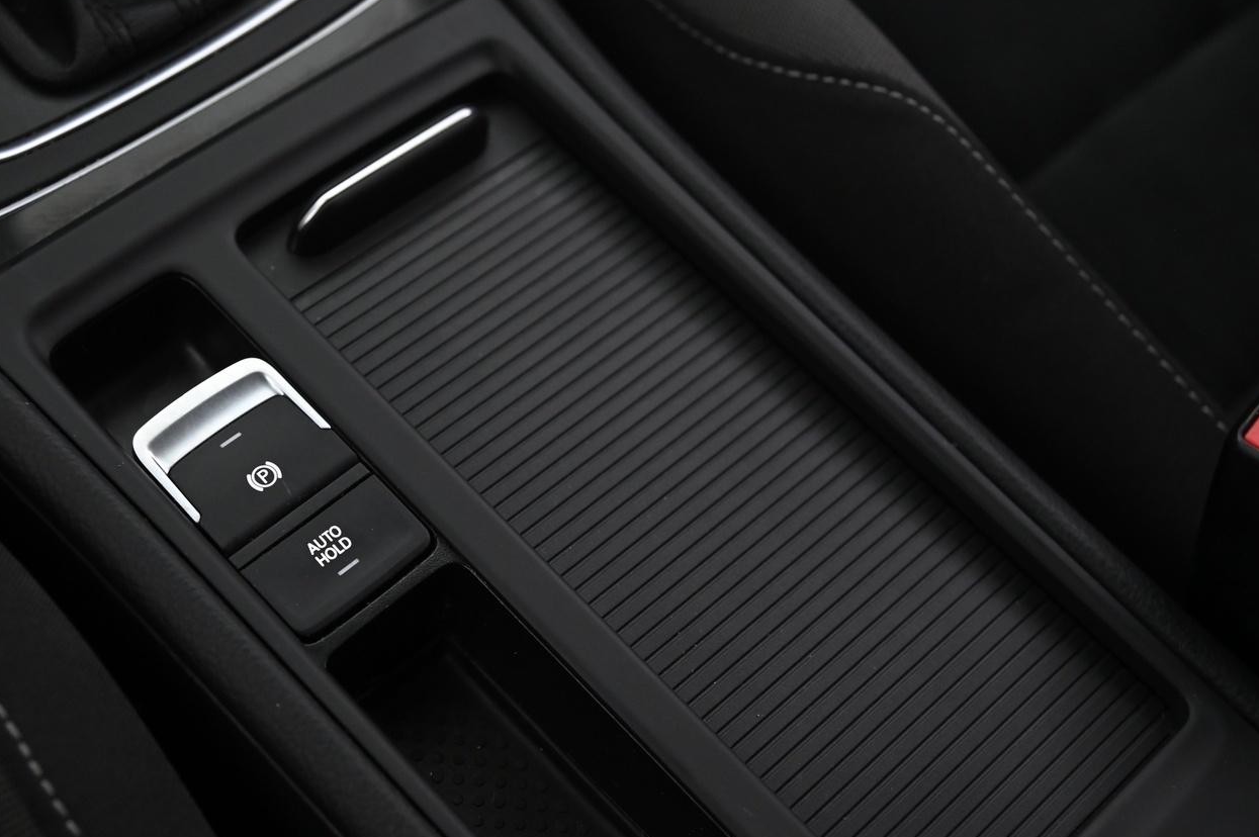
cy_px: 533
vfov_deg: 22.5
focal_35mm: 60
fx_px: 2097
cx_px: 474
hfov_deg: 33.3
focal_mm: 46
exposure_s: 1/20
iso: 2000
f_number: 4
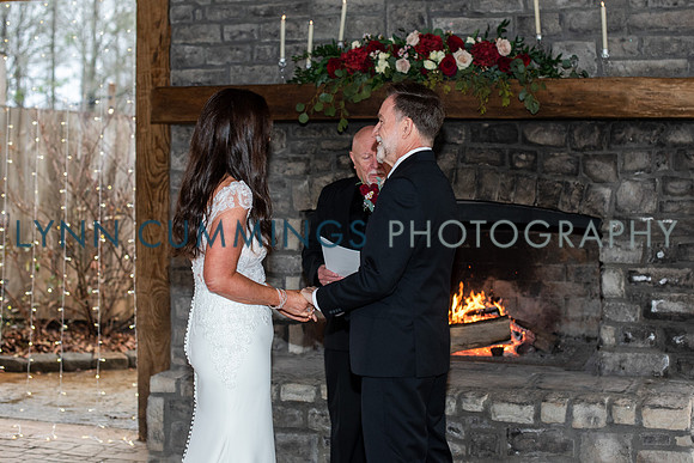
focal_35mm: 59
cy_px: 188
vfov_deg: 22.8
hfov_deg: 33.7
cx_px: 347
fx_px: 1145
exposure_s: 1/200
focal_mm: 50
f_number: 3.2
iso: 800
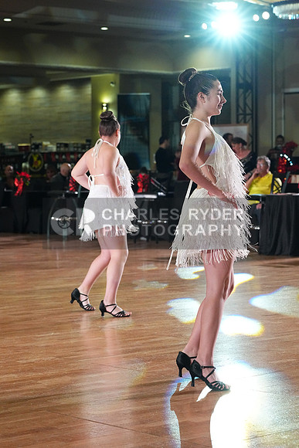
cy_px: 224
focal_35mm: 99
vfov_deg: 20.6
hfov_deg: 13.8
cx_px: 150
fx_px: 1233
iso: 8000
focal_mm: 99
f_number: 6.3
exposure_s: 1/400
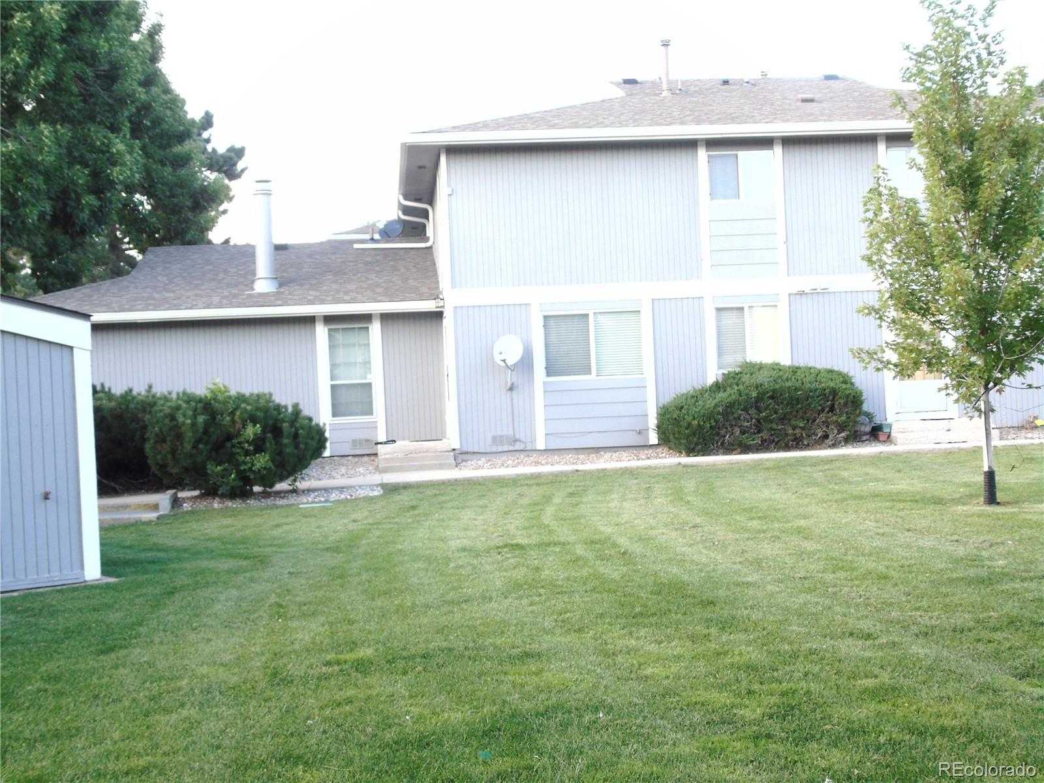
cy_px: 392
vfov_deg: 31.5
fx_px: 1387
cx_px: 522
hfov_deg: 41.2
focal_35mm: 46
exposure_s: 1/30
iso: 100
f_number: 4.1
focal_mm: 8.2
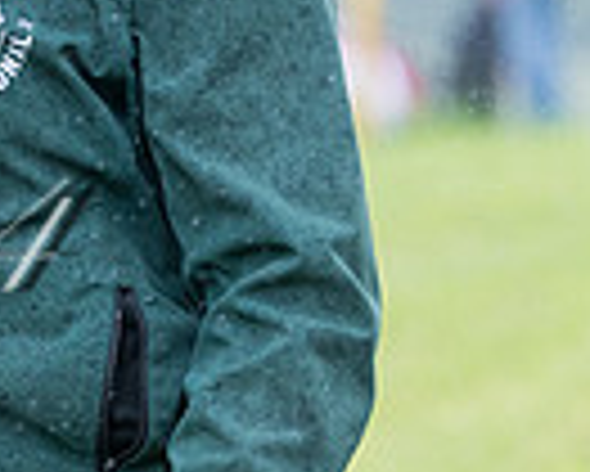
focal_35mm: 733
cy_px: -124
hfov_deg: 2.6
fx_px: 12809
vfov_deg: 2.1
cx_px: -183
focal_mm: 140
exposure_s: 1/1250
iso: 400
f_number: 4
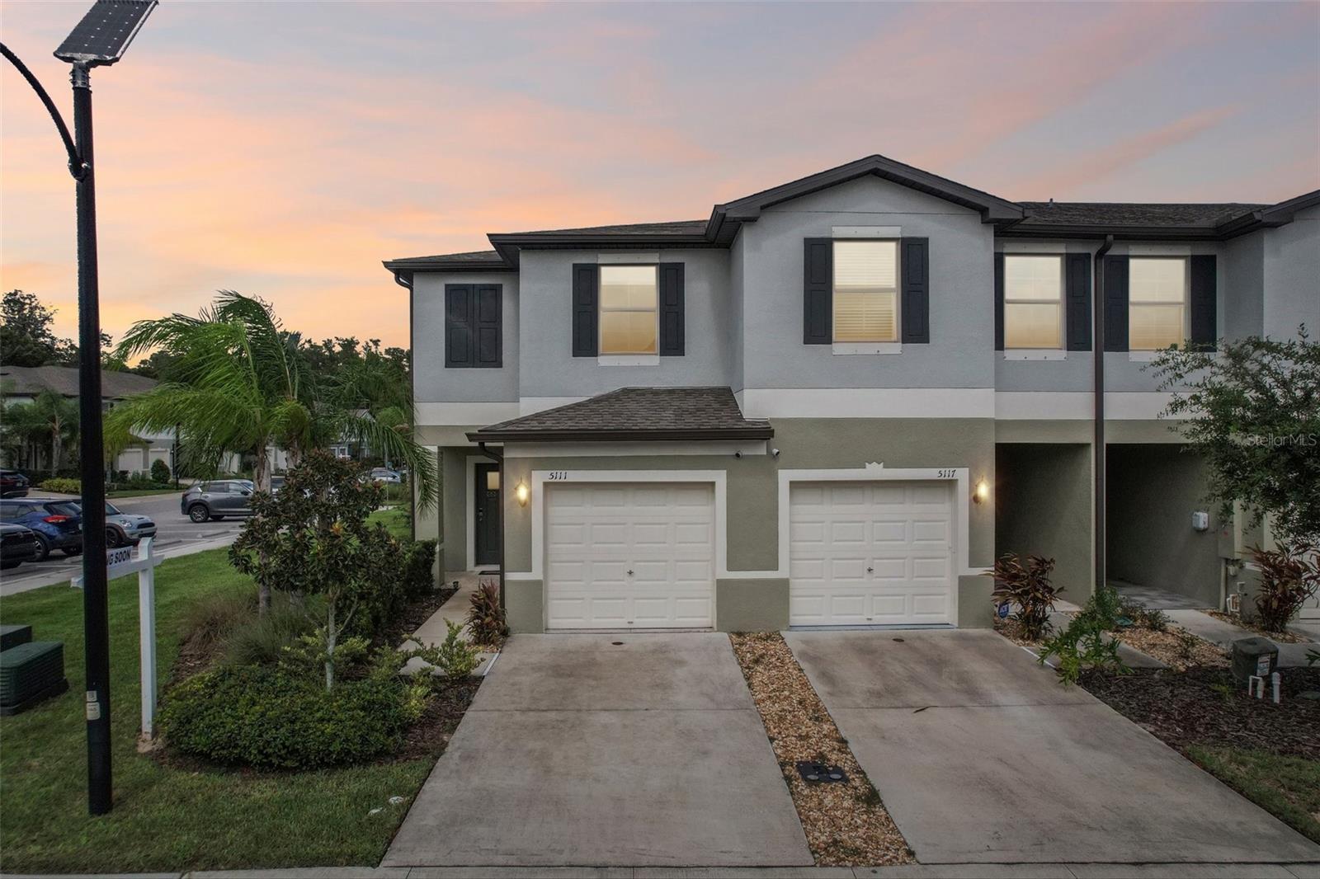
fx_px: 806
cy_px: 440
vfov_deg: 57.2
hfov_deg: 78.6
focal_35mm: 22
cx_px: 660
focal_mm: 8.4
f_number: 2.8
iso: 410
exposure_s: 1/8000
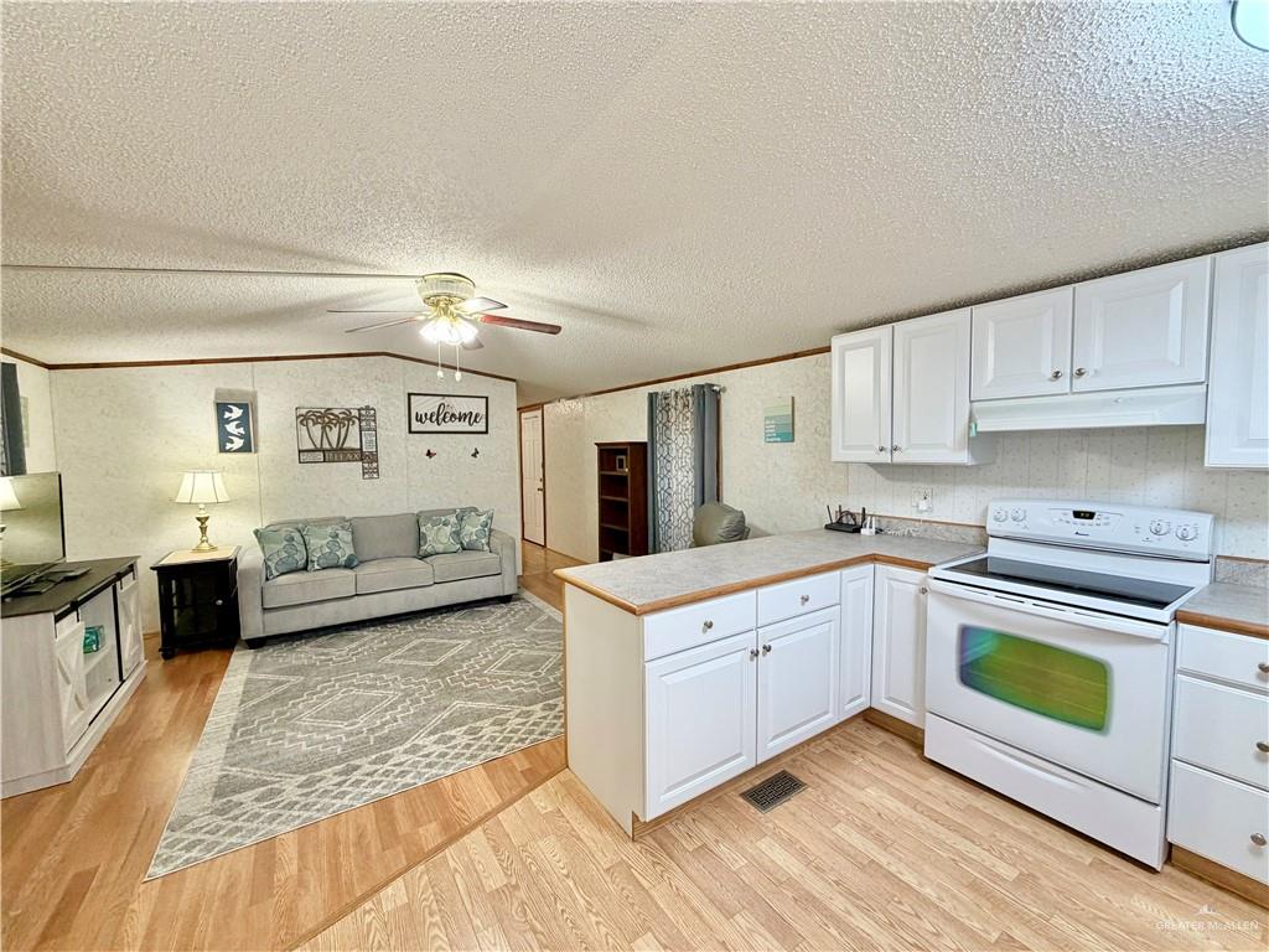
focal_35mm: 14
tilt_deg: -3.7
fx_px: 513
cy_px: 476
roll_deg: +0.9
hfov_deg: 102.1
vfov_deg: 85.7
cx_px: 634
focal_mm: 2.22
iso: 160
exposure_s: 1/60
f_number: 2.2
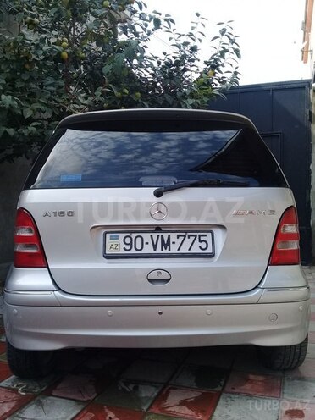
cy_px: 210
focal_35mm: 31
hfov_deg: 45.4
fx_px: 376
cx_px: 158
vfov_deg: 58.4
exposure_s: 1/563
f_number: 2.2
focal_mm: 3.3
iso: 50
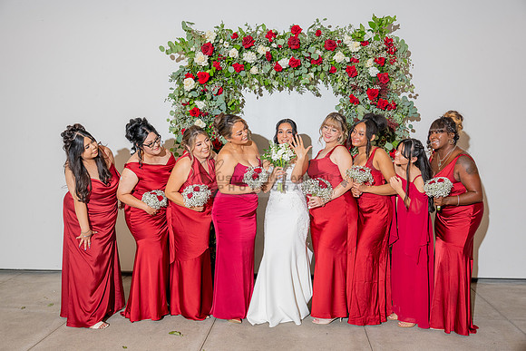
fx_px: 504
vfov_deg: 38.4
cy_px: 176
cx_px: 263
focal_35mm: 34
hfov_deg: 55.1
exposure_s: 1/200
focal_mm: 34.5
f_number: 4
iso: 800
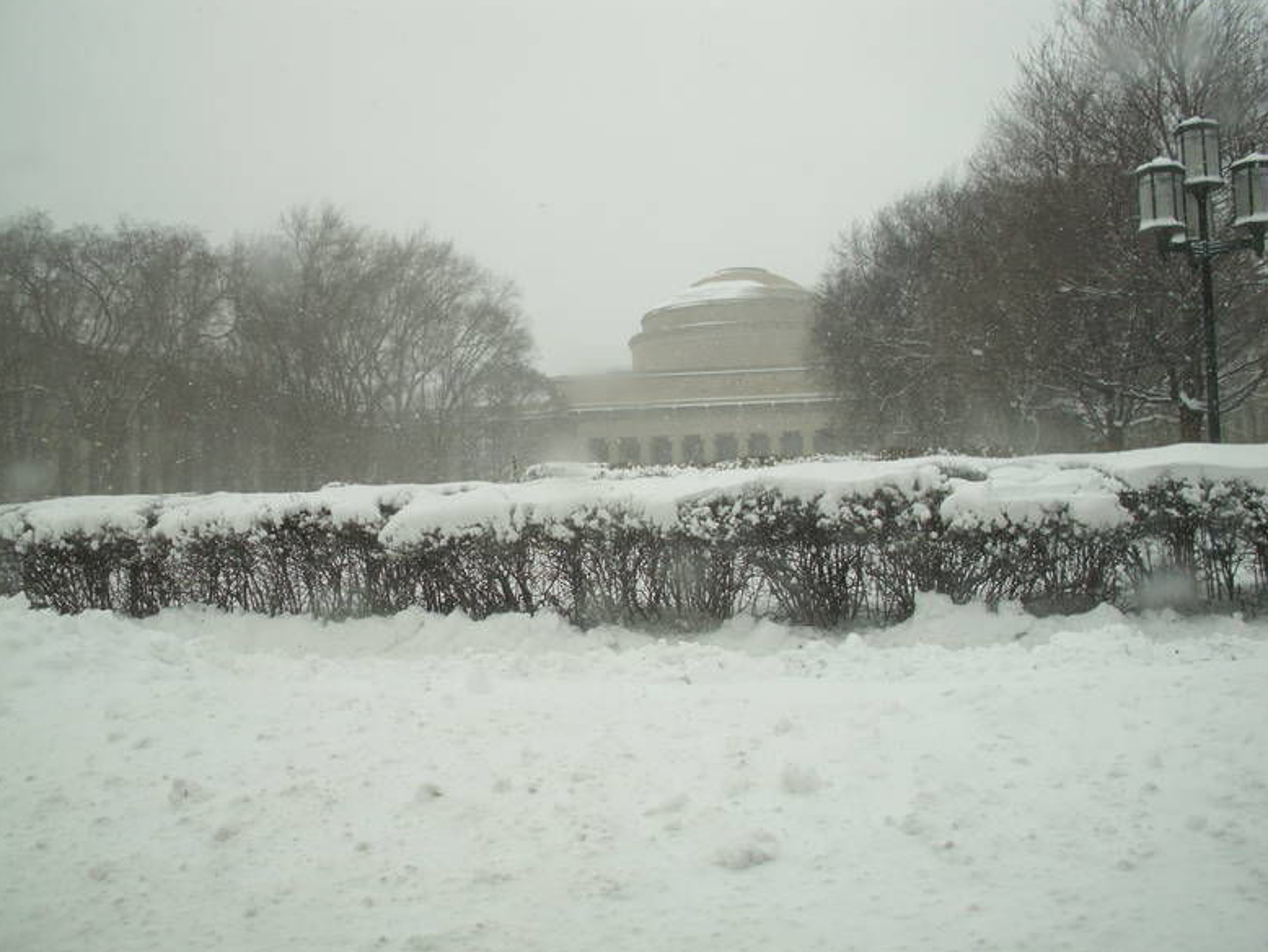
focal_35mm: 39
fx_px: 1429
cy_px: 482
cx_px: 645
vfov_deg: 36.8
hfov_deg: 47.8
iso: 50
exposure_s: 1/362
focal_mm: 6.3
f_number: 2.9
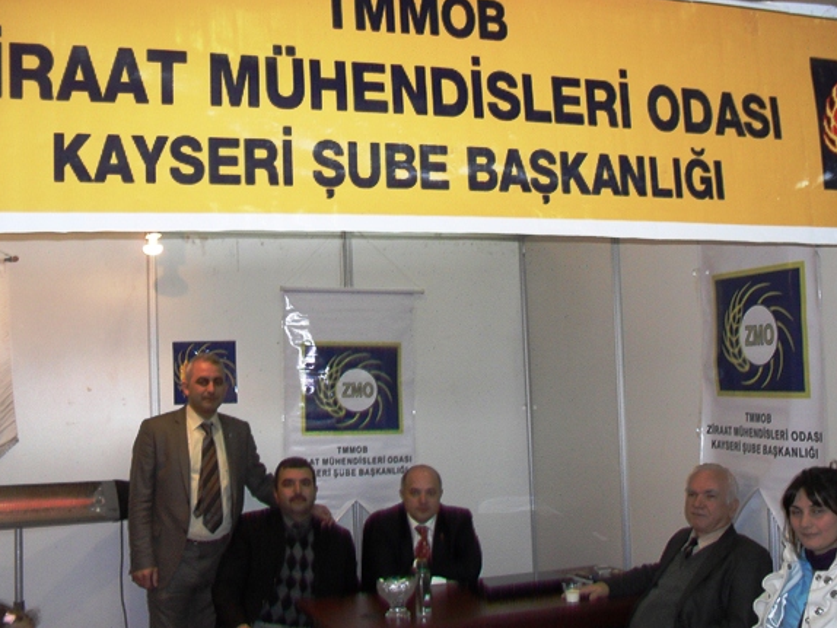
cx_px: 453
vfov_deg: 36.8
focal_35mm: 39
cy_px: 347
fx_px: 943
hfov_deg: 47.8
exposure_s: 1/45
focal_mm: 6.3
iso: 200
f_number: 3.2
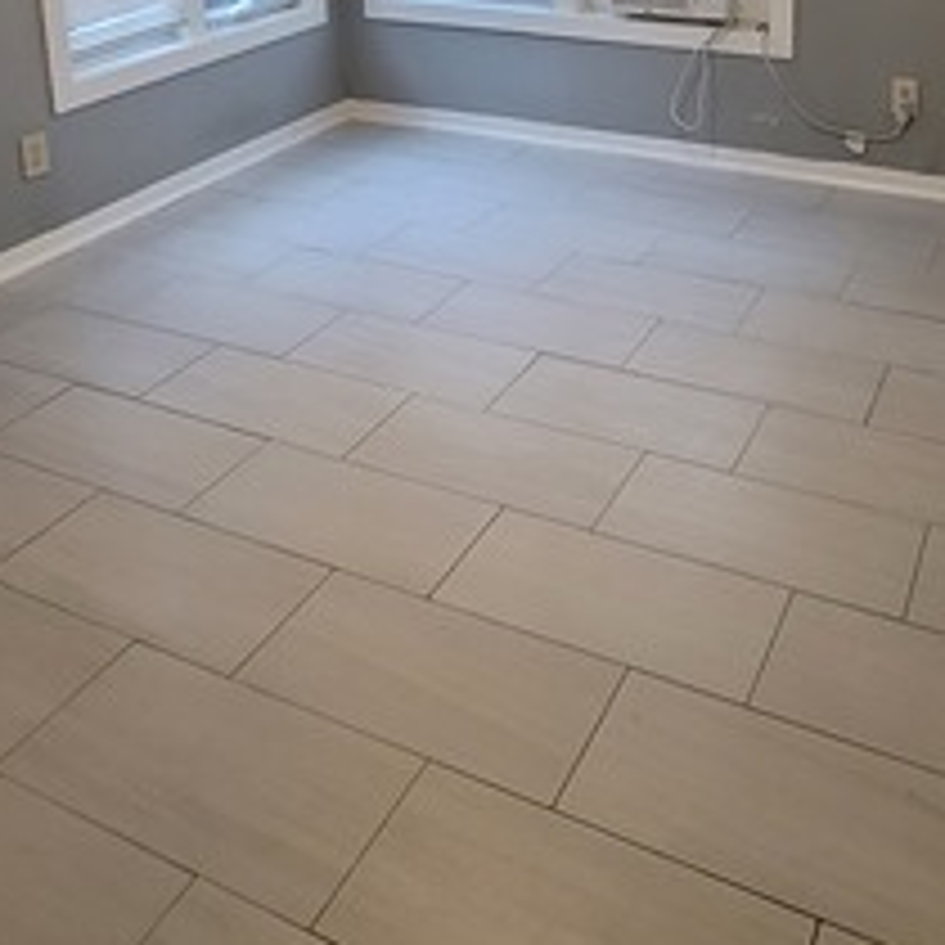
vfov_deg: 41.7
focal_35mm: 35
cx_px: 549
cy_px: 22
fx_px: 1081
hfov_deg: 47.0
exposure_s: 1/60
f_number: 2.2
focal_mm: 2.2
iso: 200
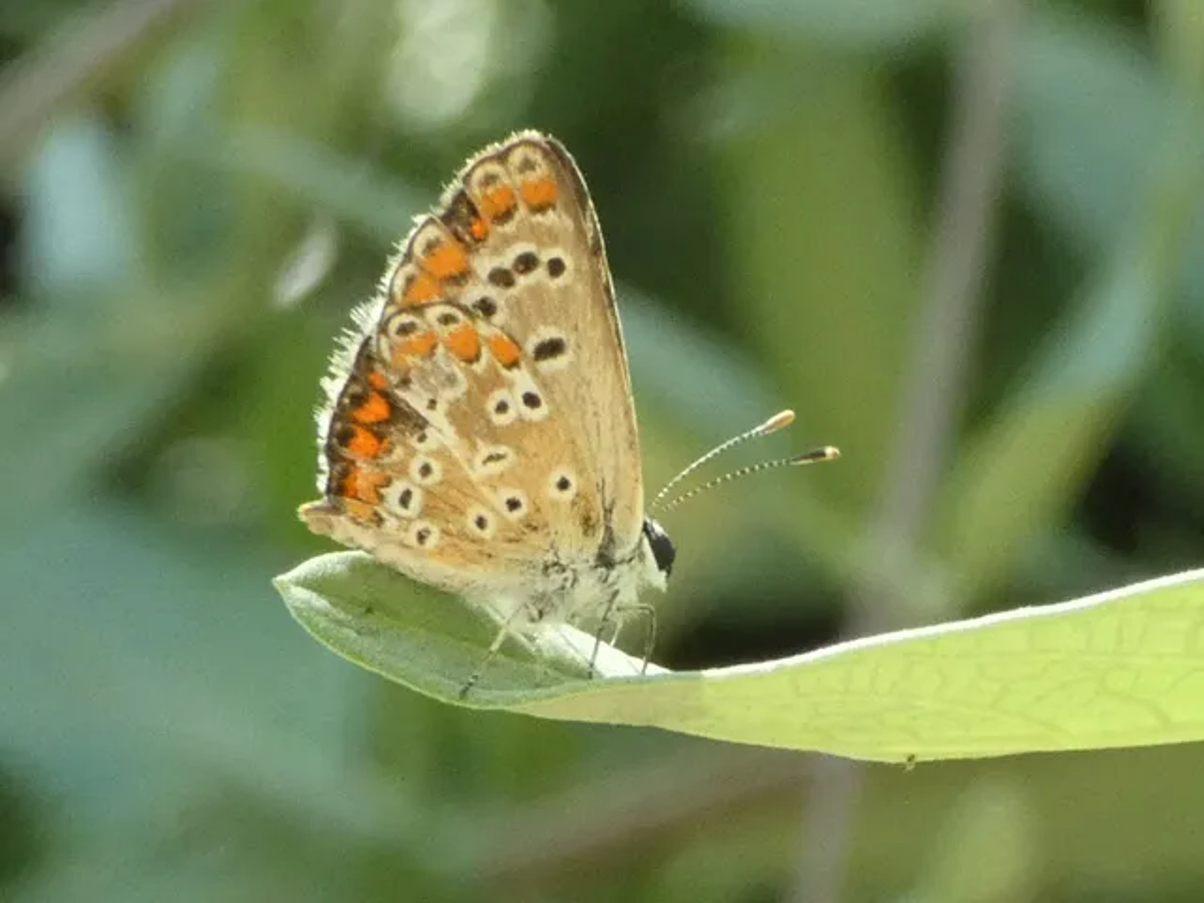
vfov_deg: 11.4
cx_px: 602
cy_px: 452
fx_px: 4522
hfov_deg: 15.2
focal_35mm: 130
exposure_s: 1/80
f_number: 5.2
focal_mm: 23.3
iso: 500
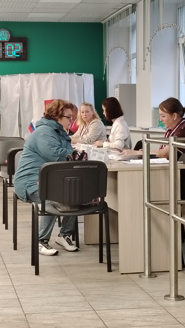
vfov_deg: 22.2
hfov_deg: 12.6
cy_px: 164
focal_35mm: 96
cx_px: 90
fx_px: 837
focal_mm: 5.25
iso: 880
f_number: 1.75
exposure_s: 1/50
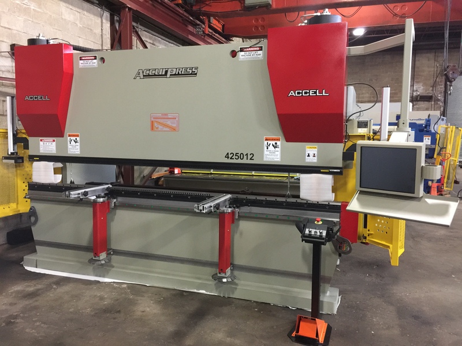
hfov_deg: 61.7
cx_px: 231
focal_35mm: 29
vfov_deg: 48.2
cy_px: 173
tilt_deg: -5.5
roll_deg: -1.4
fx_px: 387
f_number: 2.2
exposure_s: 1/15
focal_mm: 4.15
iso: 160
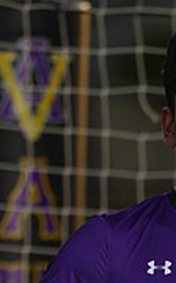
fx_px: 10140
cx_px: 152
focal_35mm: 1317
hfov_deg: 1.0
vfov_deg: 1.6
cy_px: 333
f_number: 7.1
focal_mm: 400
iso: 100
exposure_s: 1/200
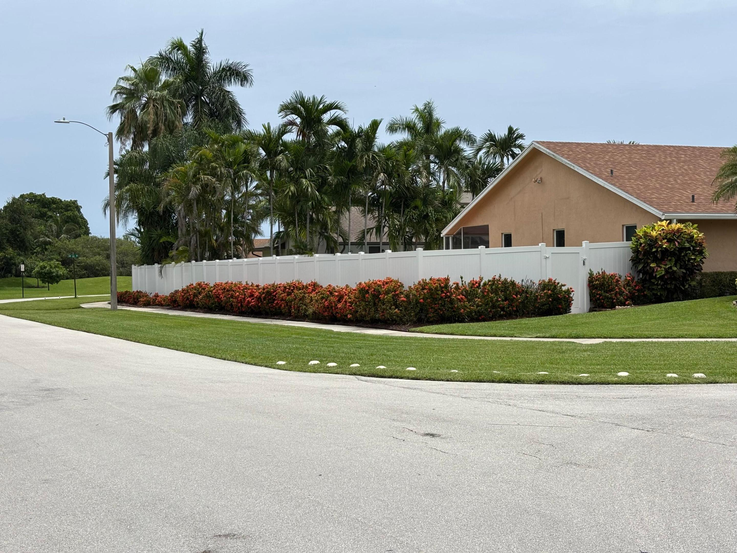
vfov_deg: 28.0
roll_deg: +0.9
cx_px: 368
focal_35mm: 52
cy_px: 276
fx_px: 1107
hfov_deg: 36.8
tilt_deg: -1.0
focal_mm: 5.96
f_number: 1.6
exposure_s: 1/4630
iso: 40
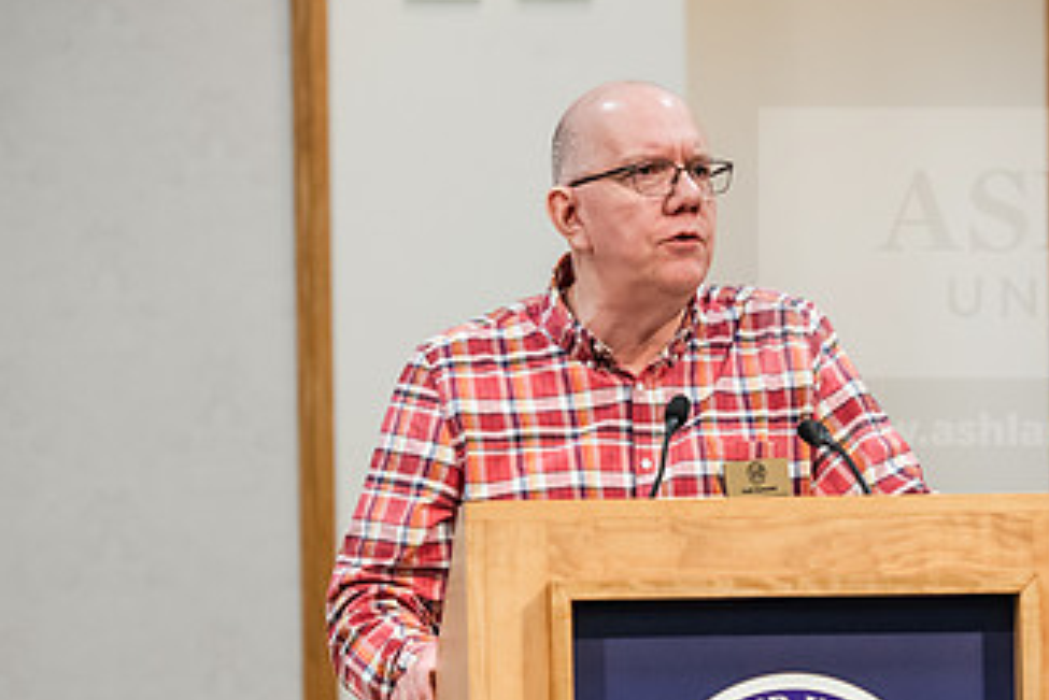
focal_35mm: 241
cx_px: 662
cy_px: 498
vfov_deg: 5.7
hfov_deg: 8.5
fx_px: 7025
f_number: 3.2
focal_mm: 135
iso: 1600
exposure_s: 1/200
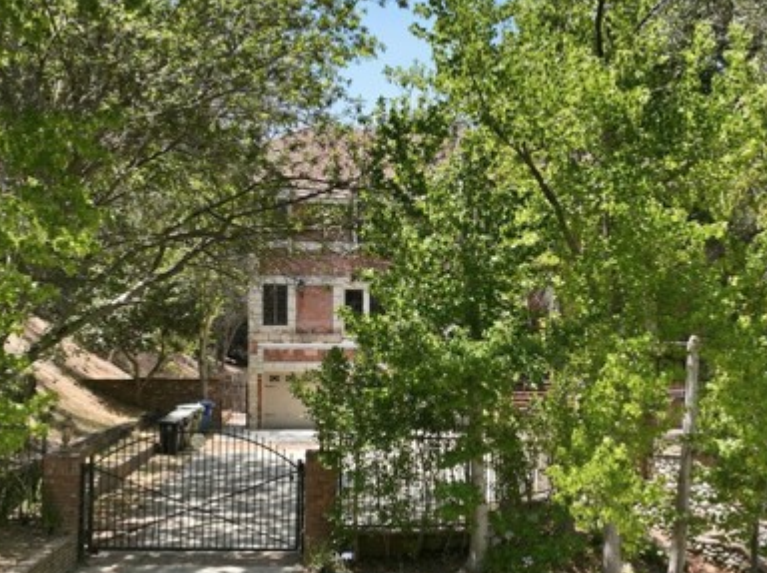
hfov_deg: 46.7
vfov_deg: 35.8
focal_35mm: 40
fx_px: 885
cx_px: 449
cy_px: 342
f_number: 2.8
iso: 120
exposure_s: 1/800
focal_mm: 12.3
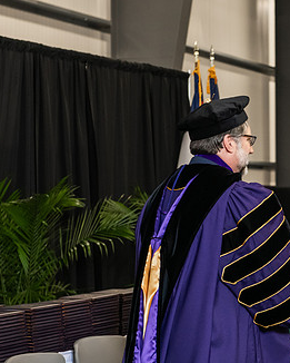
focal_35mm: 117
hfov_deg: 13.0
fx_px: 1255
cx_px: 308
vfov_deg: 16.4
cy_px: 178
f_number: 5
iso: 2500
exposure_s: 1/200
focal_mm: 70
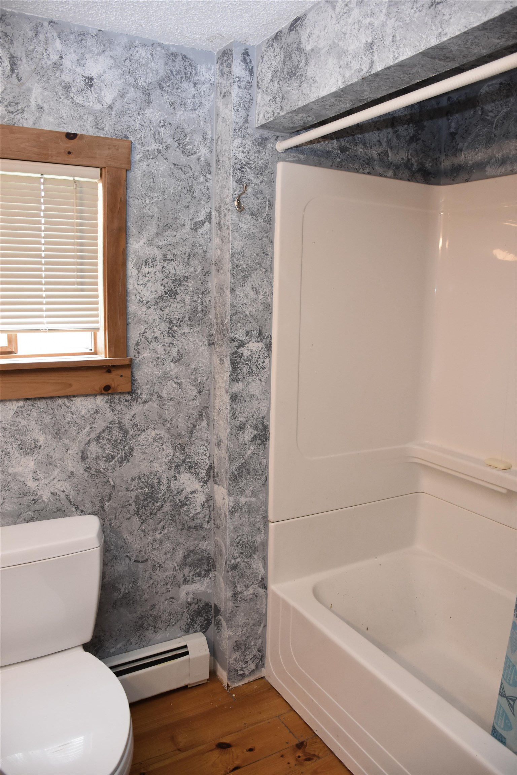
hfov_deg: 47.9
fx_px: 582
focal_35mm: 27
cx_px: 258
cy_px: 388
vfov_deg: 67.4
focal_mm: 18
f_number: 4
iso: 800
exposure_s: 1/60
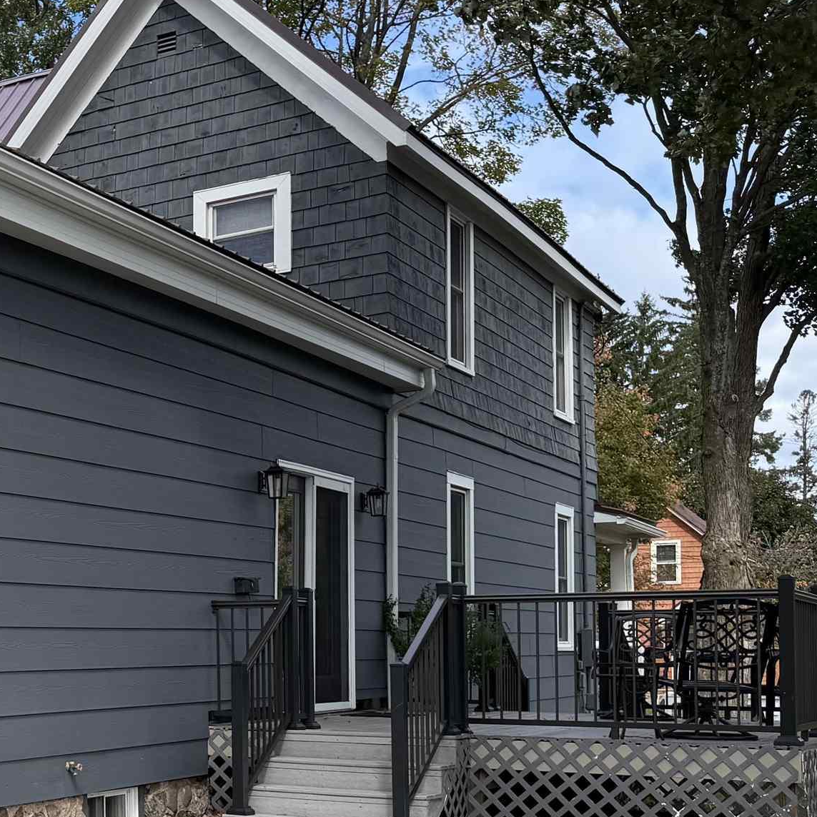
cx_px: -221
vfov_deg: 29.6
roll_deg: +0.9
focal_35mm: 57
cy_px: 599
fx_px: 1522
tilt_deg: +1.1
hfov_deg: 26.0
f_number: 1.78
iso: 80
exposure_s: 1/3021
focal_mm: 6.76
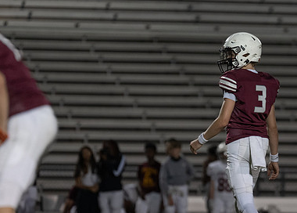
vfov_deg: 3.0
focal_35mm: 473
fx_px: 3993
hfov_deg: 4.3
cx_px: 235
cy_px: 124
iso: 2000
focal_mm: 200
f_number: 2.8
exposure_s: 1/1000
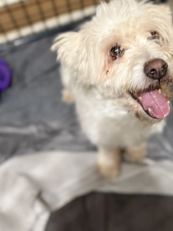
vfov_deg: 45.2
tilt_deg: -60.7
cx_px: 138
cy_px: 79
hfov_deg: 34.1
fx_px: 273
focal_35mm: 41
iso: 640
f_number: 1.78
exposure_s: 1/60
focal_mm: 6.76
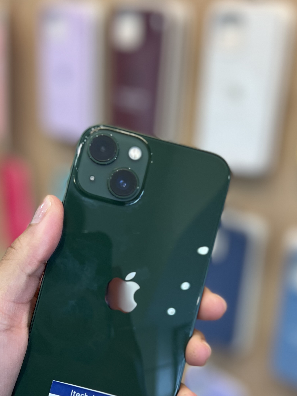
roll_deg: -1.6
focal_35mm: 48
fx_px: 549
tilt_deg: -22.2
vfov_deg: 39.2
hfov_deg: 30.2
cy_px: 260
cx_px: 131
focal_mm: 5.7
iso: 125
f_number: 1.5
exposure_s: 1/100
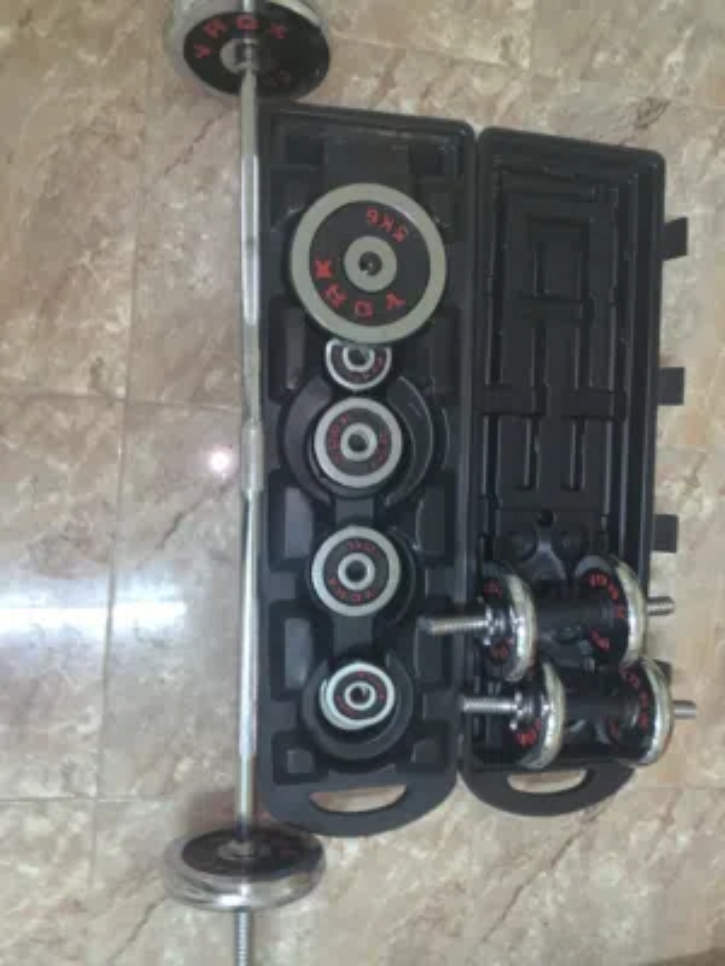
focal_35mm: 26
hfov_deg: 53.1
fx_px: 726
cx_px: 362
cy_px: 483
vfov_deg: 67.3
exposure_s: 1/5
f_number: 1.8
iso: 100
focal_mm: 4.25
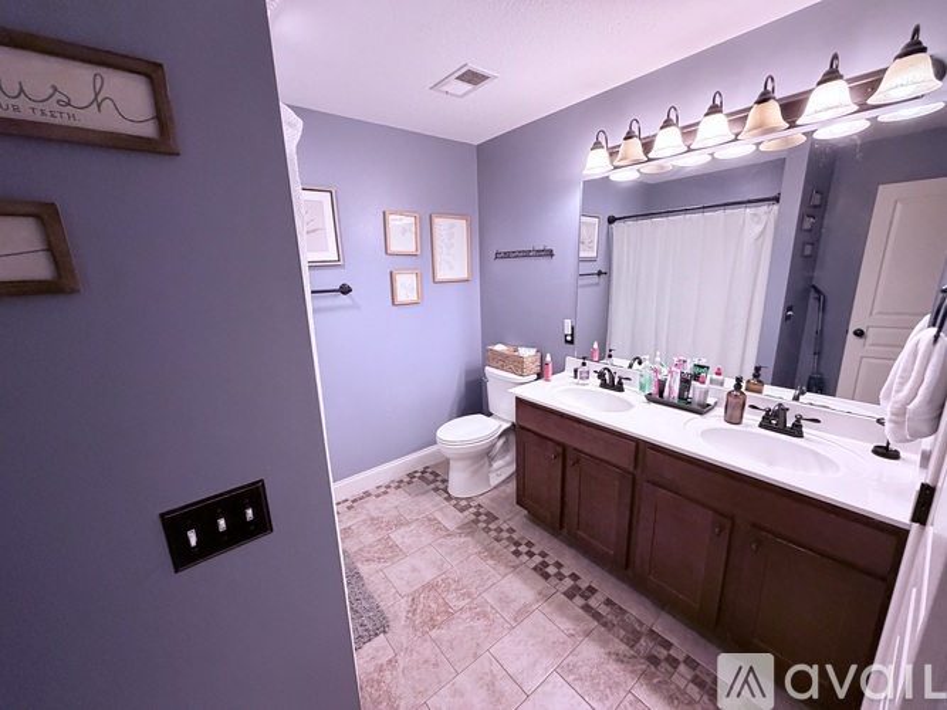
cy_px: 355
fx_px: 383
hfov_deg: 102.1
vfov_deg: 85.7
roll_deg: +1.9
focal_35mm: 14
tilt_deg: -13.0
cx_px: 474
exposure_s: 1/60
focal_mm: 2.22
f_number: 2.2
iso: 400
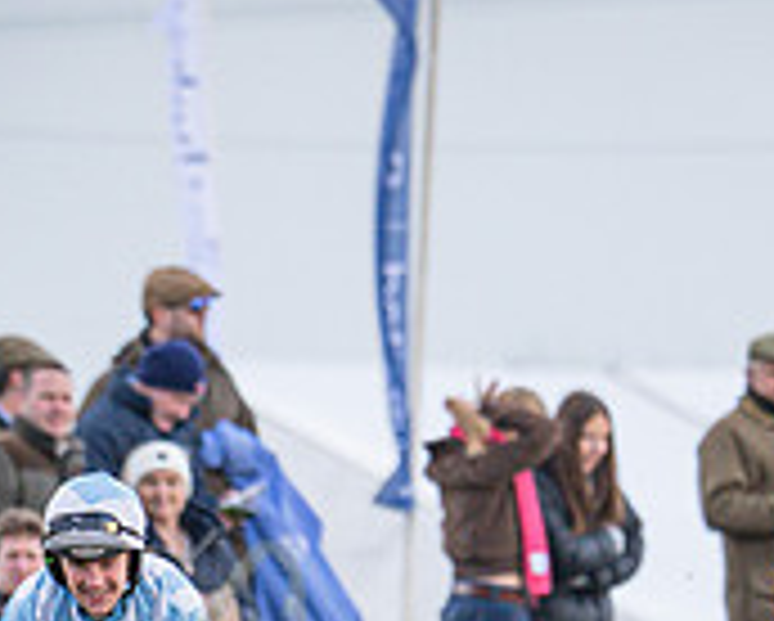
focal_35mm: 2008
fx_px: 46050
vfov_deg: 0.8
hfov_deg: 1.0
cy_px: 922
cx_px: 485
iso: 800
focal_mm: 400
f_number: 5
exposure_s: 1/1250
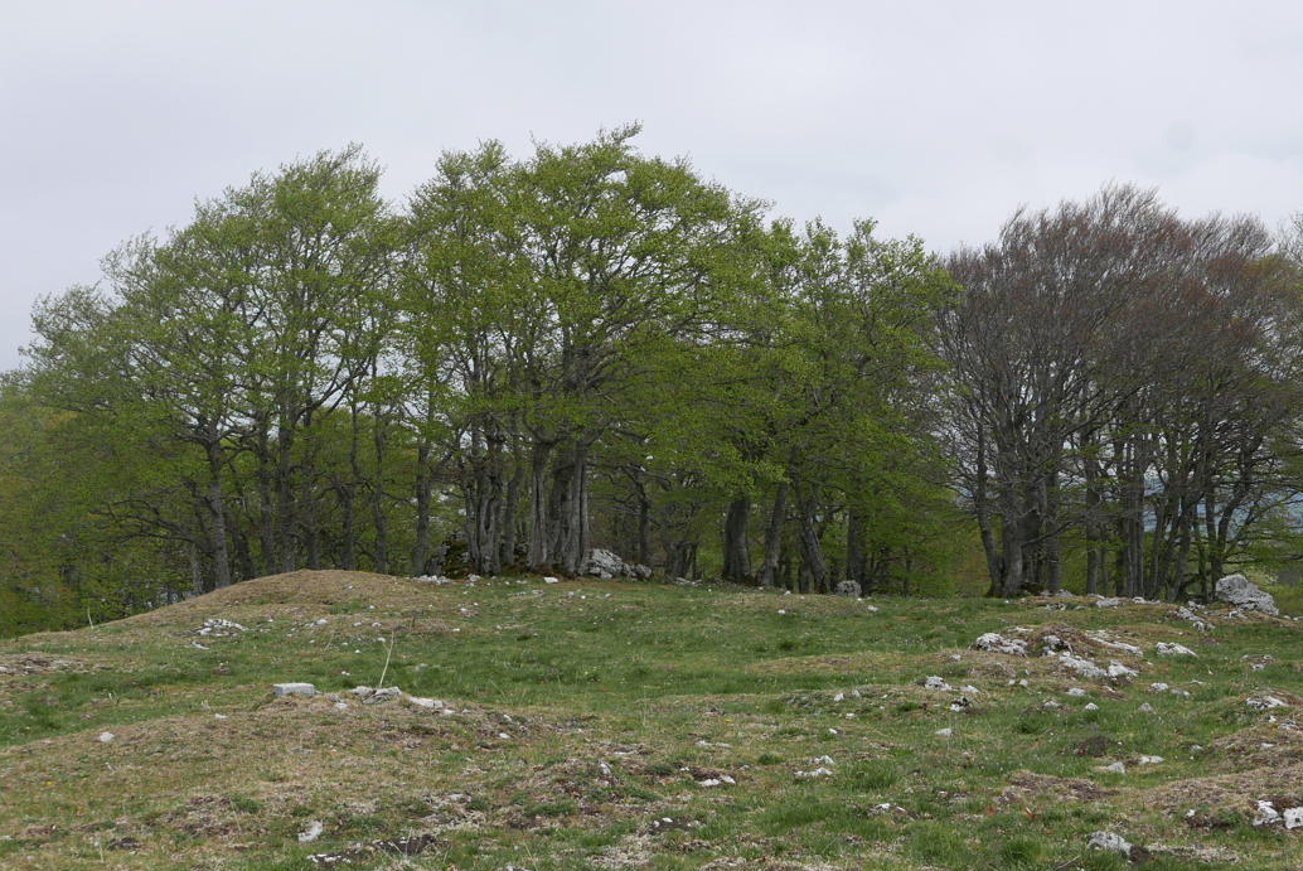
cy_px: 587
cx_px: 800
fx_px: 1992
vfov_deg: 24.5
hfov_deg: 36.1
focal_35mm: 55
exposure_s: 1/500
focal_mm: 17.2
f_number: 5.6
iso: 200
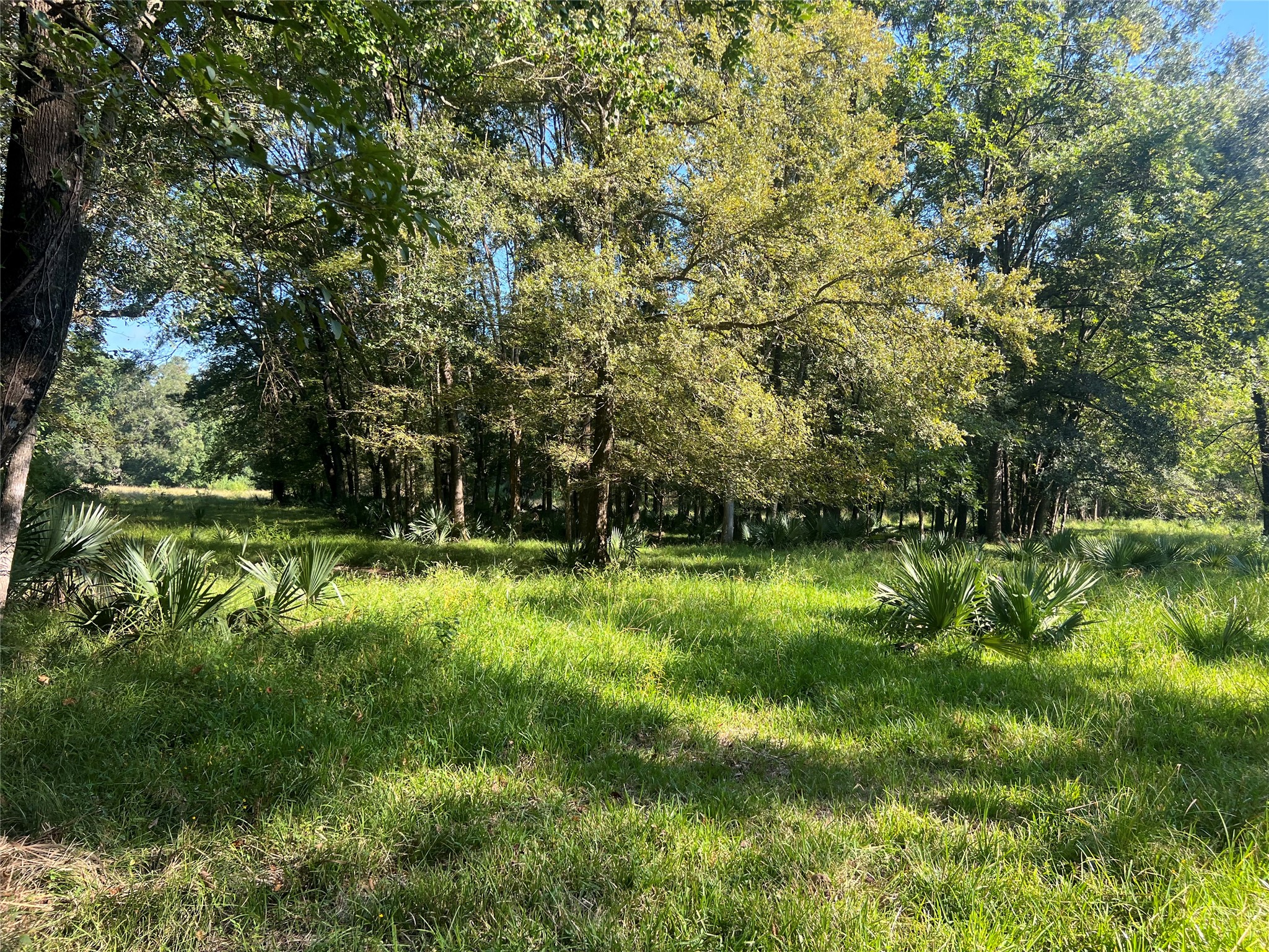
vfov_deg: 53.1
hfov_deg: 67.3
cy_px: 476
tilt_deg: +2.3
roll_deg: -1.6
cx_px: 634
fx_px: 953
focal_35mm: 26
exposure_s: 1/604
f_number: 1.5
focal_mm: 5.7
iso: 50
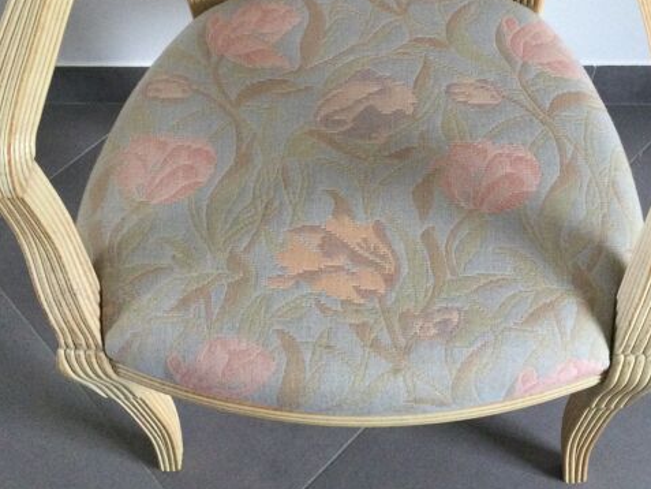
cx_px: 343
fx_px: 978
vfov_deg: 27.7
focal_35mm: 52
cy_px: 122
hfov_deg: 36.8
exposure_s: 1/33
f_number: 2.4
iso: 160
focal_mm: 3.3
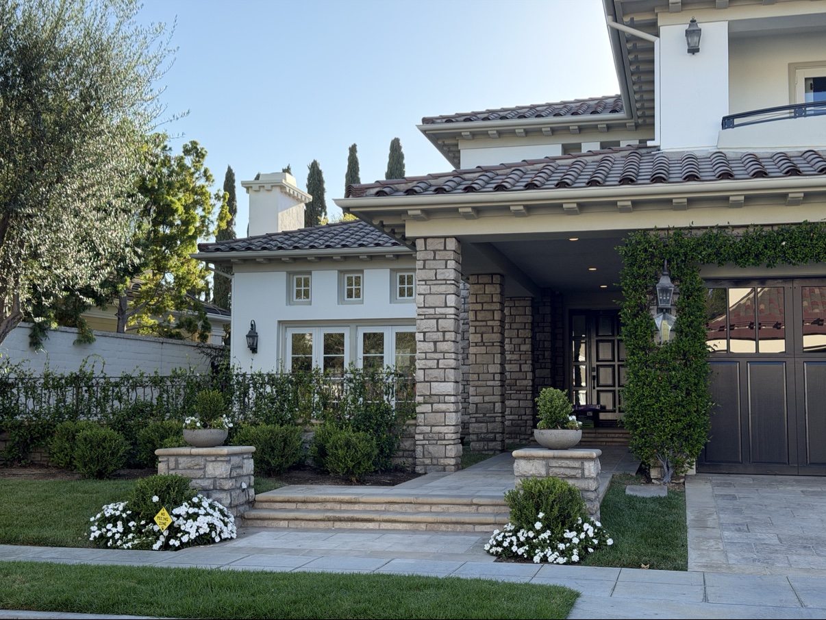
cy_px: 310
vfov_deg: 30.3
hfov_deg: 39.6
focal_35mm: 48
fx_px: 1146
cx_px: 413
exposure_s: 1/1754
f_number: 1.78
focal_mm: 6.76
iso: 100
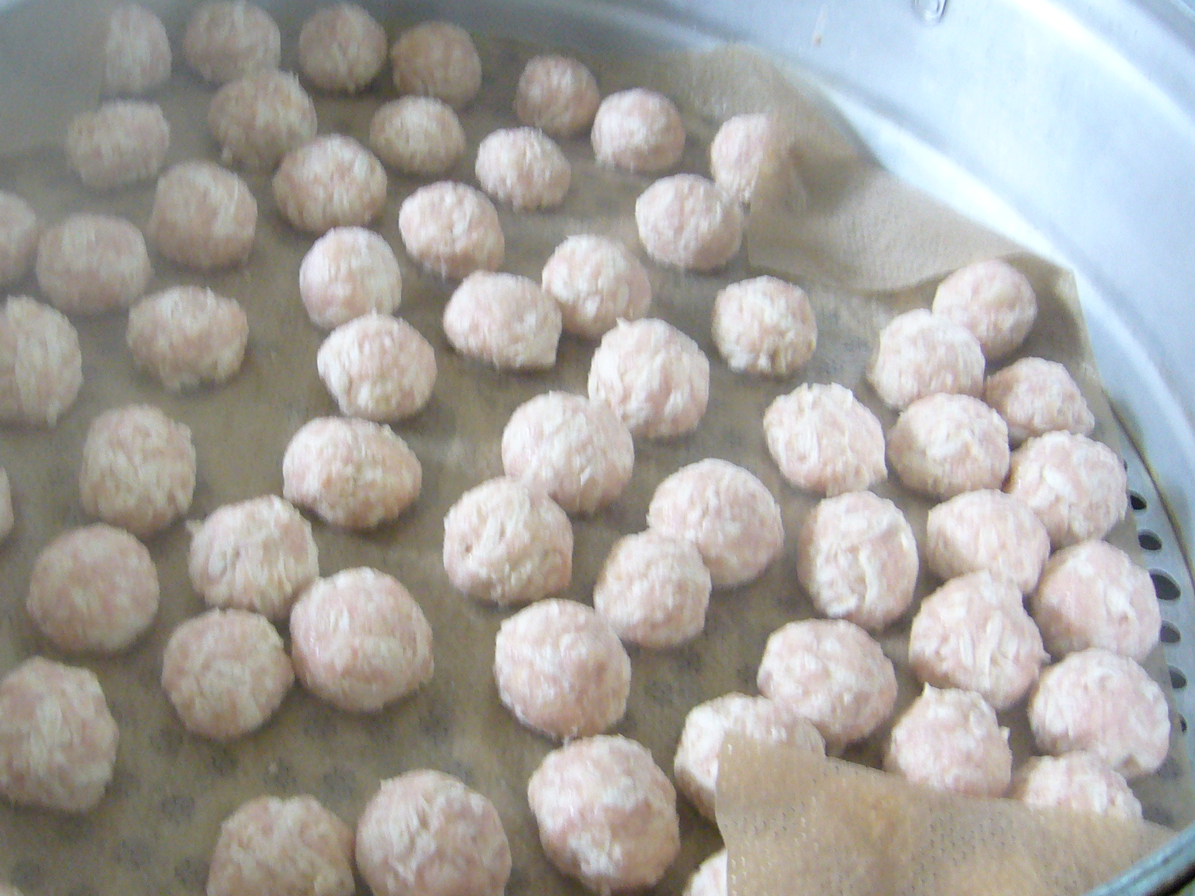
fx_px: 1761
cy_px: 404
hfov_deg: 37.1
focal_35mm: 51
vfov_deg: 28.5
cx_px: 395
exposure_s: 1/8
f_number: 2.8
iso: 200
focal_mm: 5.8
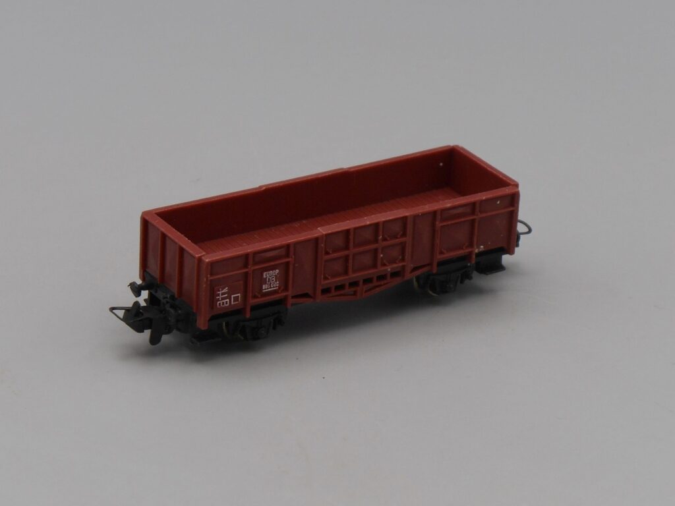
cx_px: 338
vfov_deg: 14.1
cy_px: 253
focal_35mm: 105
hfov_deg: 18.7
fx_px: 2047
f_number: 5.1
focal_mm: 18.8
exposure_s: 1/60
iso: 80
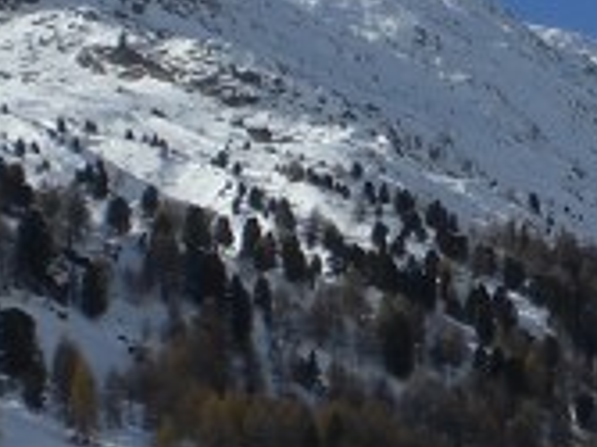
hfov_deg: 10.8
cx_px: 615
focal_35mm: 182
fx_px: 3137
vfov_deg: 8.1
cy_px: 358
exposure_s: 1/800
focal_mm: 6.3
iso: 50
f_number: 4.4
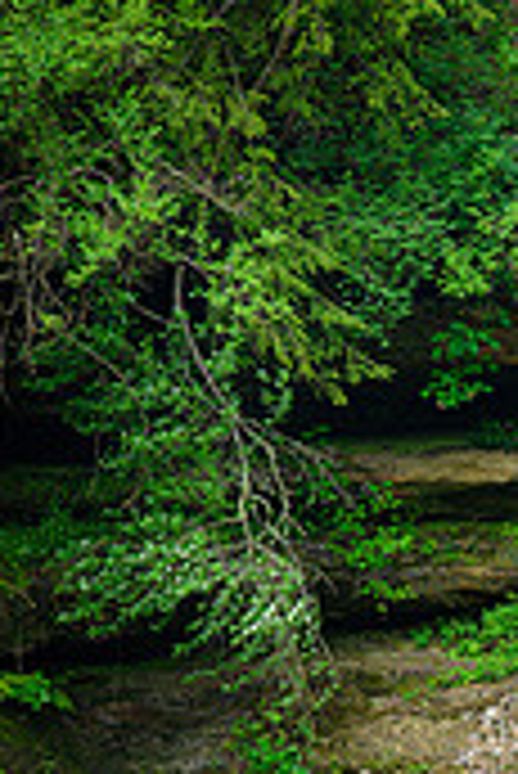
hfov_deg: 6.2
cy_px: 774
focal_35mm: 222
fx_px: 4782
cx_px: 671
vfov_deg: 9.2
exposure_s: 1/2
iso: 64
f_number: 11
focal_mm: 85
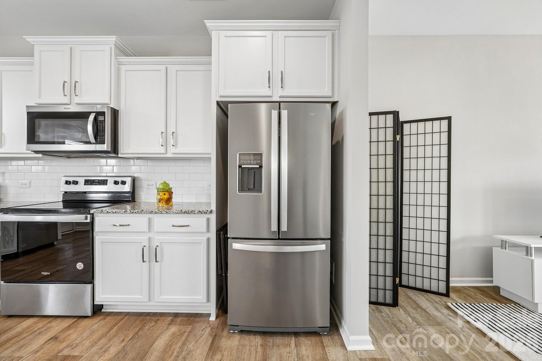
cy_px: 180
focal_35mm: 15
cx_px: 271
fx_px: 226
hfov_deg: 100.4
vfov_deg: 77.3
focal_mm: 10
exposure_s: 1/8
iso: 400
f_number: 8
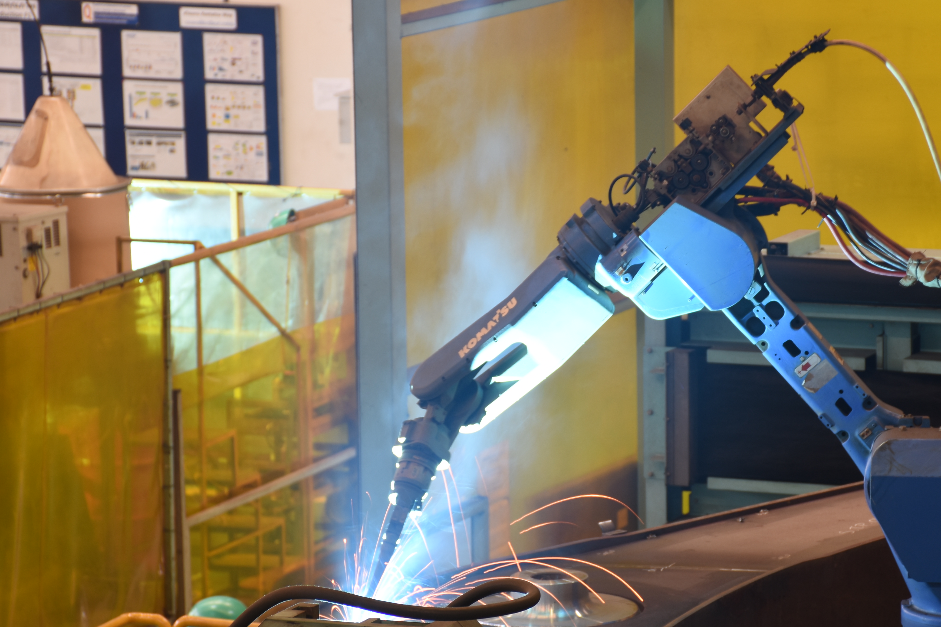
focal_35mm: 200
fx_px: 5227
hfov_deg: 10.3
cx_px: 591
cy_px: 414
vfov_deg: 6.9
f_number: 5.3
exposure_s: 1/4
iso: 100
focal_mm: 90
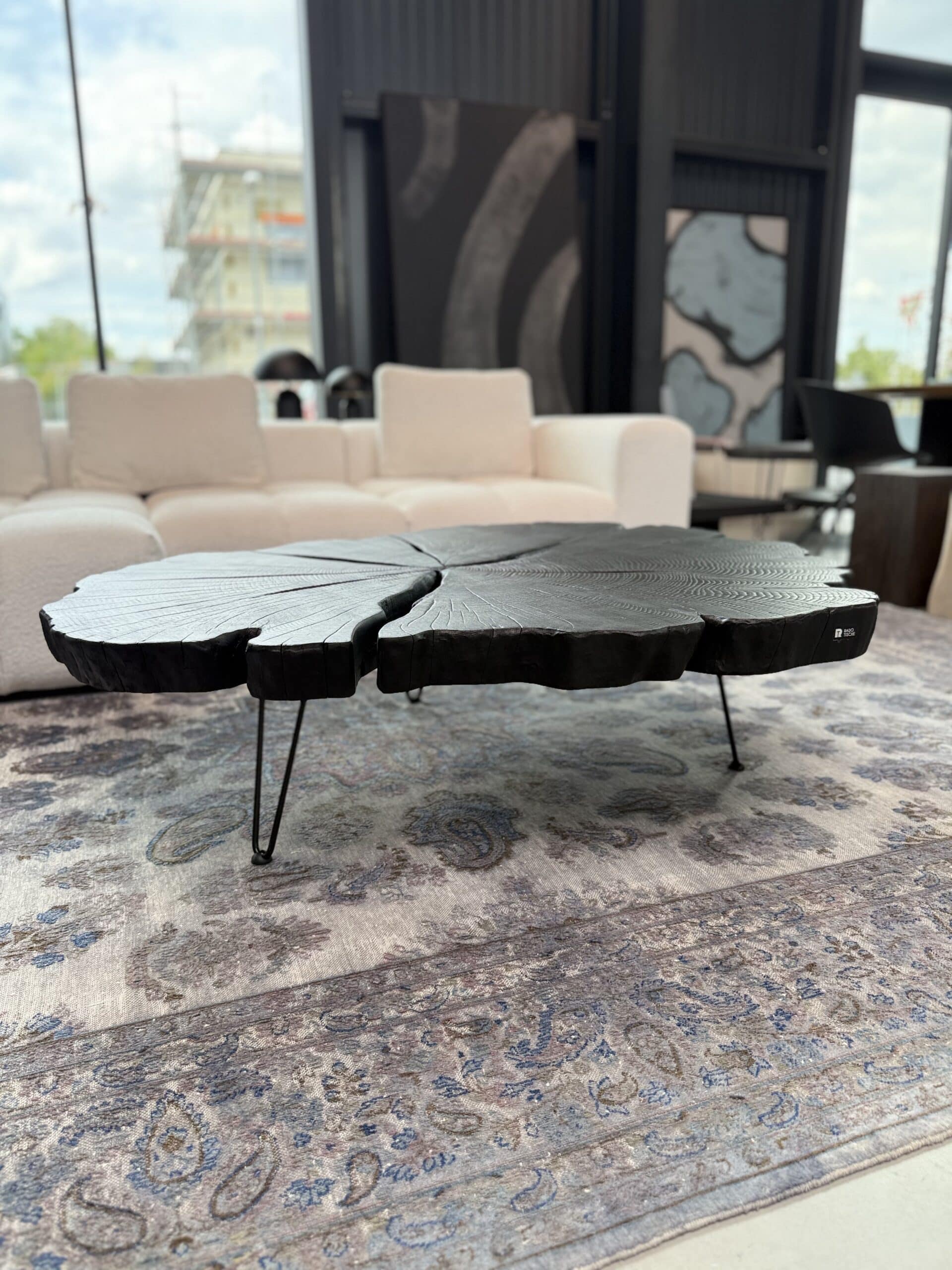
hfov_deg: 56.8
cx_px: 476
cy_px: 635
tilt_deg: -13.0
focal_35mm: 24
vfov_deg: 71.6
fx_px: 880
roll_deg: +0.5
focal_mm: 6.76
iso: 80
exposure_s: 1/215
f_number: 1.78
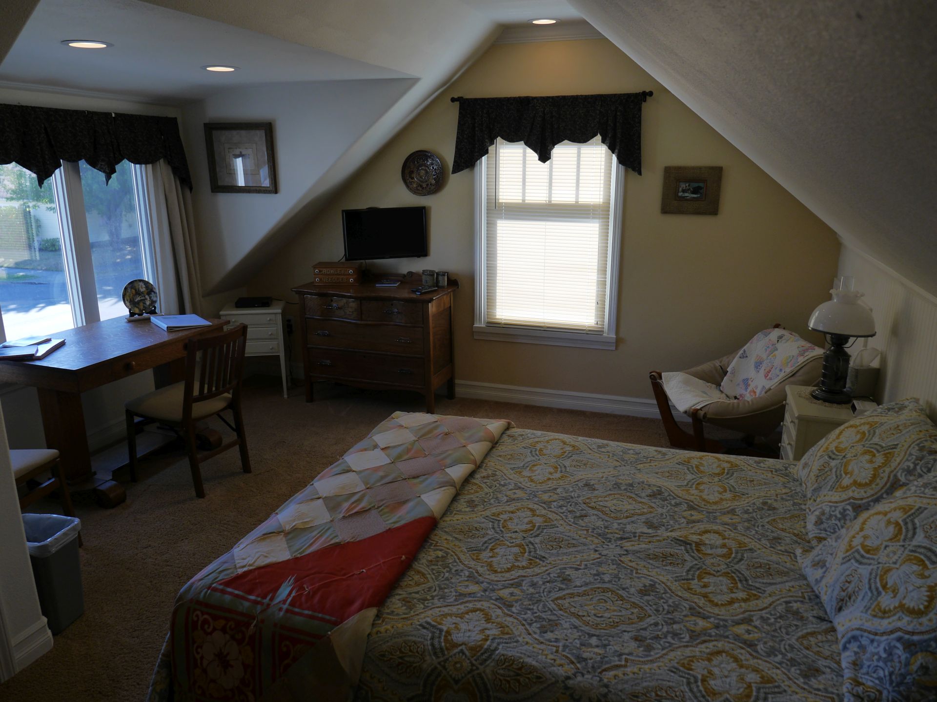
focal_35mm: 24
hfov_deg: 71.6
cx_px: 468
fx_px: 650
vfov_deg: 56.8
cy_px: 351
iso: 200
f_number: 3.5
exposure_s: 1/160
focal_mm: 12
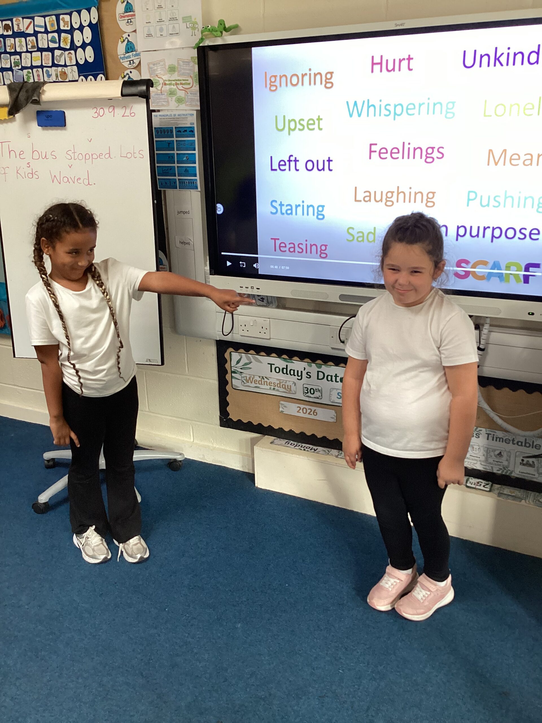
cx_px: 271
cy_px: 362
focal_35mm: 31
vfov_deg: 58.4
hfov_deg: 45.4
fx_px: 647
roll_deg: +1.7
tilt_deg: -19.4
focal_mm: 3.3
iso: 160
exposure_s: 1/60
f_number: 2.4
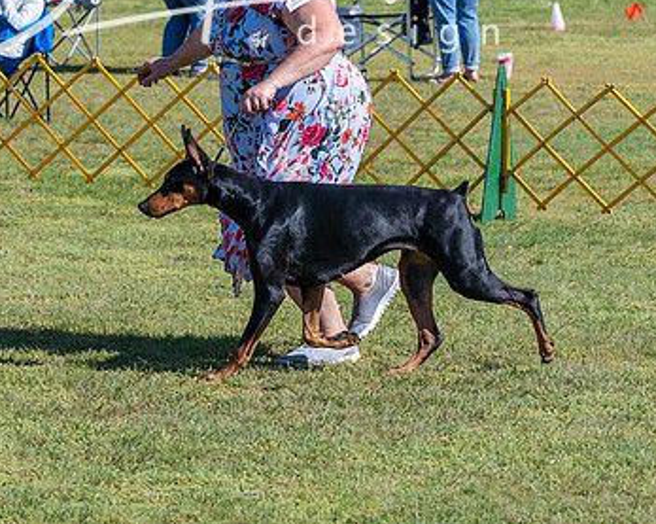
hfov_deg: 9.0
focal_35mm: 214
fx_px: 4151
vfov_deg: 7.2
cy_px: 100
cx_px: 226
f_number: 6.3
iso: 320
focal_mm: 117
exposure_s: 1/1250
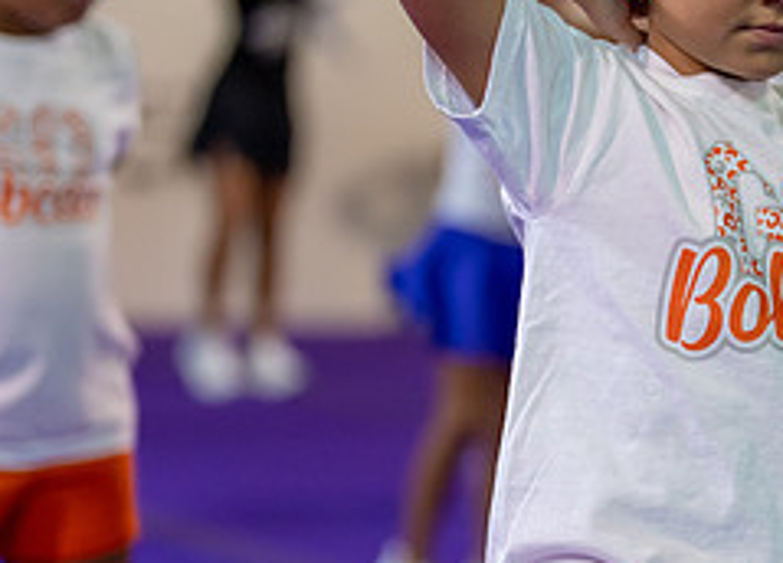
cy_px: 258
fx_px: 3166
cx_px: 832
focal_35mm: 142
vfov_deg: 10.2
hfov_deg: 13.8
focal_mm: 50
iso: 640
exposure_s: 1/320
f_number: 1.2
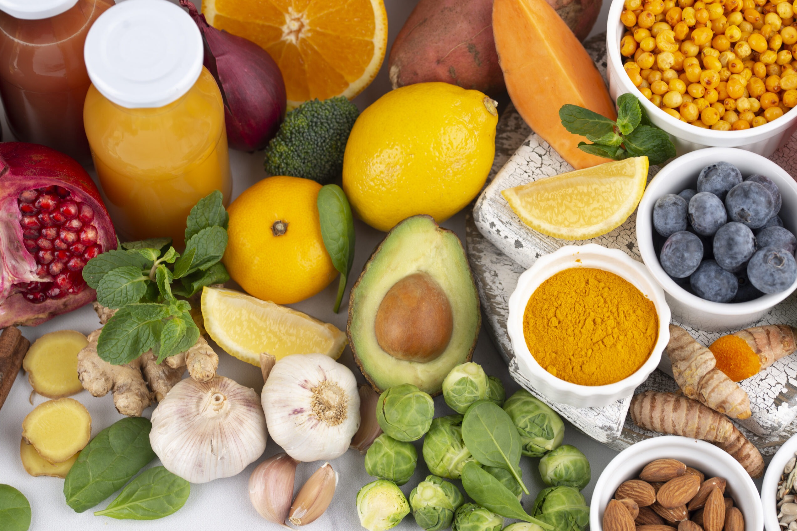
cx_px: 401
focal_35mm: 106
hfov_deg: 19.3
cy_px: 267
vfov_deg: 12.9
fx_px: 2346
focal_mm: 105
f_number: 9
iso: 100
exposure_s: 1/100
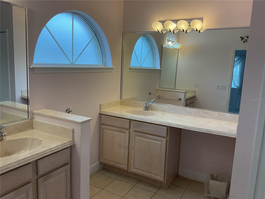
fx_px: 222
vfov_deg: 48.2
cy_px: 100
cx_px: 132
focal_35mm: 29
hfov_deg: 61.7
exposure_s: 1/120
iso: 25
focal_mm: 3
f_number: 1.8
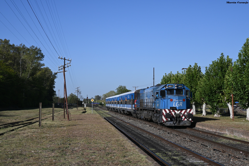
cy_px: 83
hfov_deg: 36.9
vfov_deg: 25.1
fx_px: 373
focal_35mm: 54
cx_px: 124
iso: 100
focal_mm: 36
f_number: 5.3
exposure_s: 1/1000
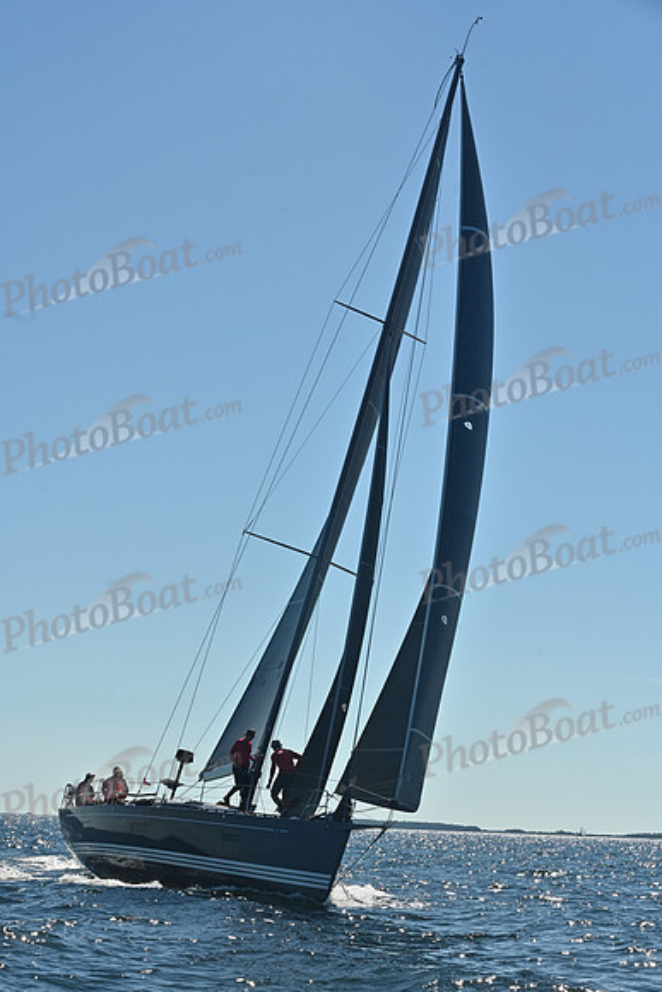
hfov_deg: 19.5
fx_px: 1930
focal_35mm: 70
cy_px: 496
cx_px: 331
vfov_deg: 28.8
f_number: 9
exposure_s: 1/1600
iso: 250
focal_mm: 70
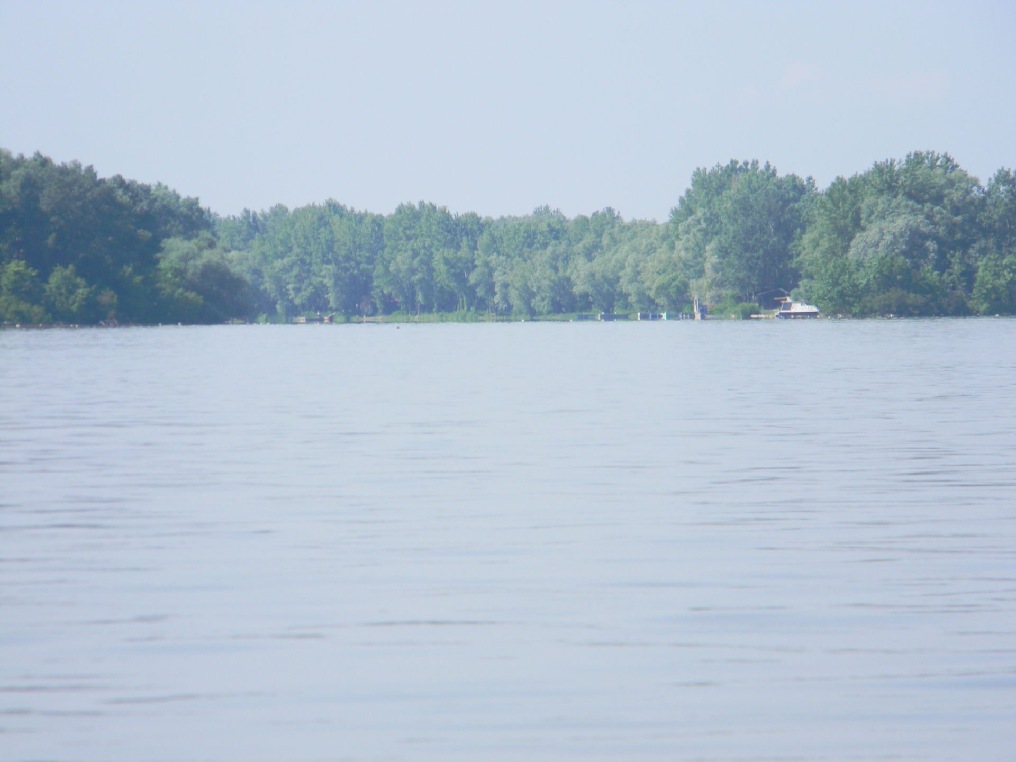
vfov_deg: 5.3
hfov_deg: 7.1
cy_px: 381
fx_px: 8159
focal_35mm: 278
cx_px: 508
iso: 80
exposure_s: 1/377
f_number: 5.4
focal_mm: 50.4
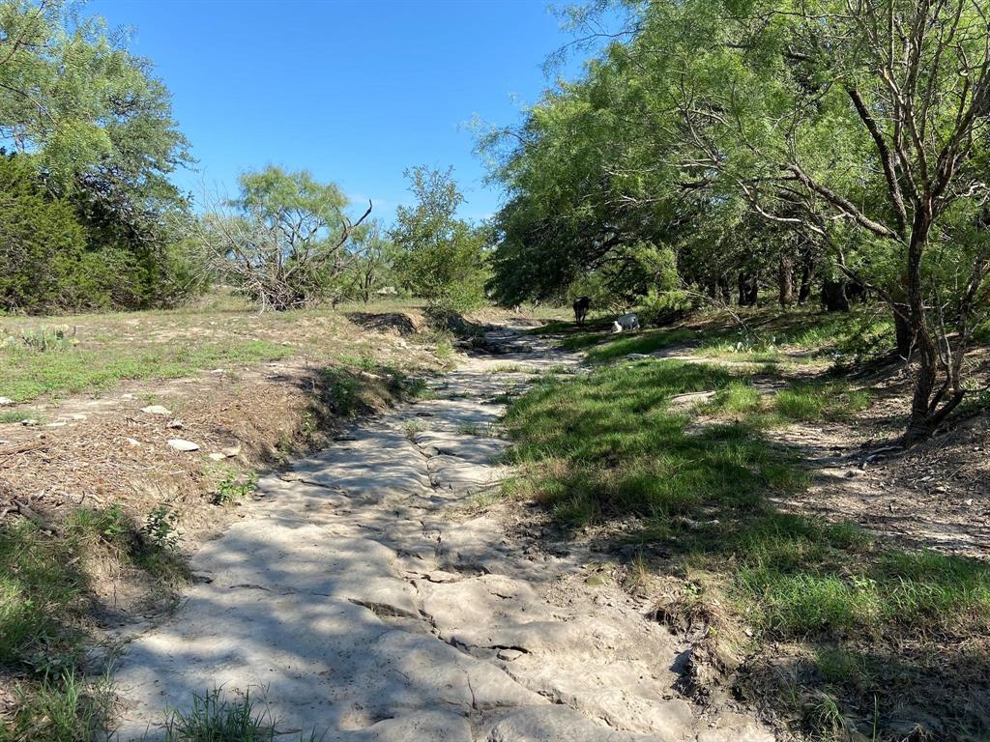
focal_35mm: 26
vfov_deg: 53.1
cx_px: 495
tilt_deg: -5.2
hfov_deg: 67.3
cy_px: 371
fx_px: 744
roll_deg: -2.0
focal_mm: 4.25
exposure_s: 1/1701
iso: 32
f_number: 1.8
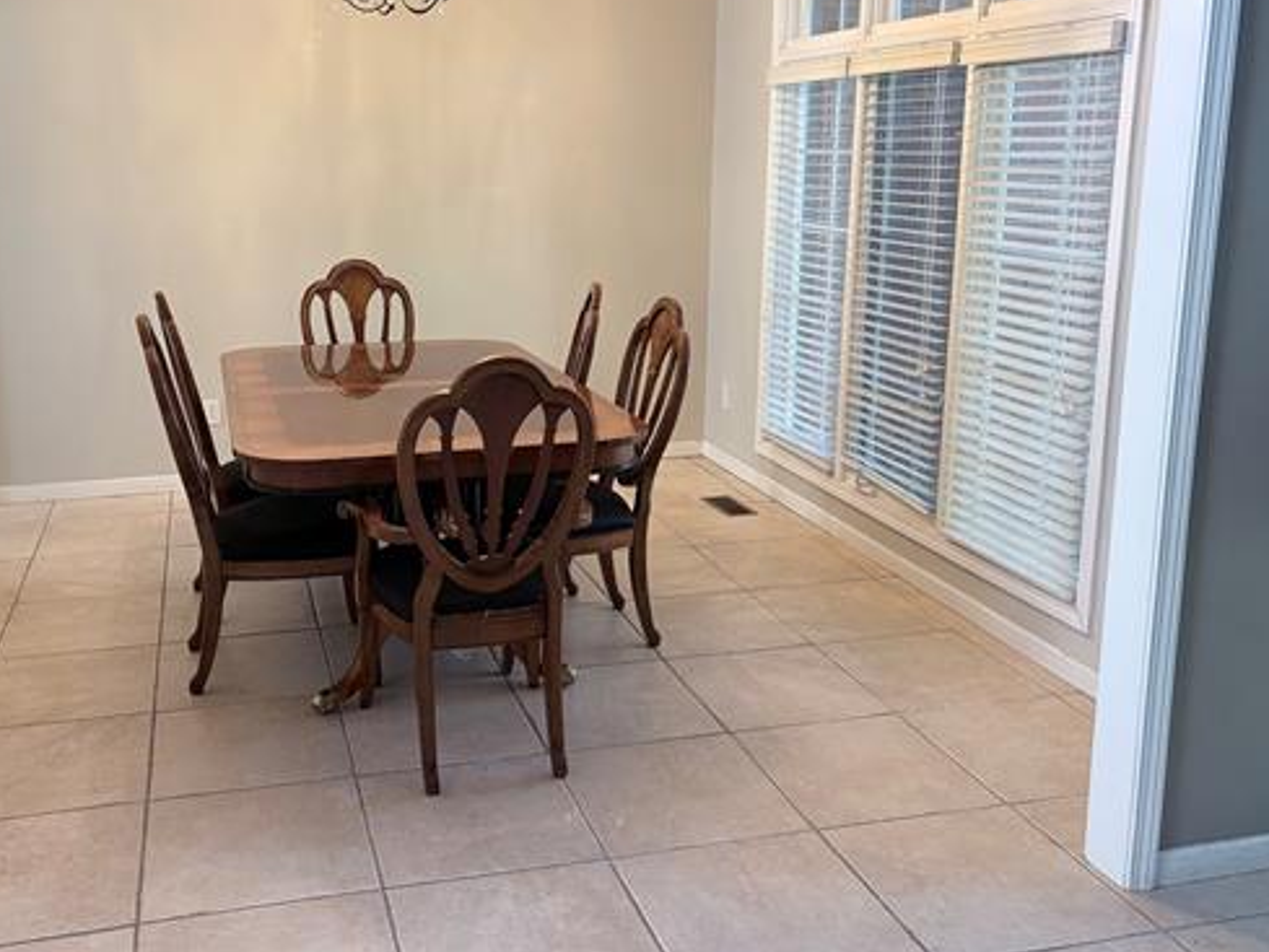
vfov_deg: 41.6
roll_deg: +0.5
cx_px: 509
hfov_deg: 53.6
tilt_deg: -9.9
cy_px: 374
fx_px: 1247
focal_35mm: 34
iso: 160
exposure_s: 1/60
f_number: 1.6
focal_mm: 5.96
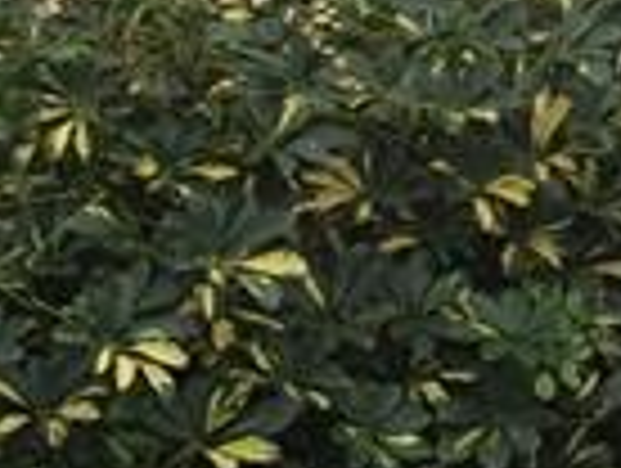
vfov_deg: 6.9
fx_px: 3864
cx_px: 1076
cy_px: -108
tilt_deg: +1.0
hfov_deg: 8.8
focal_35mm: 215
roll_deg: +0.4
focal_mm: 4.15
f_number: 2.2
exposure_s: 1/120
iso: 32
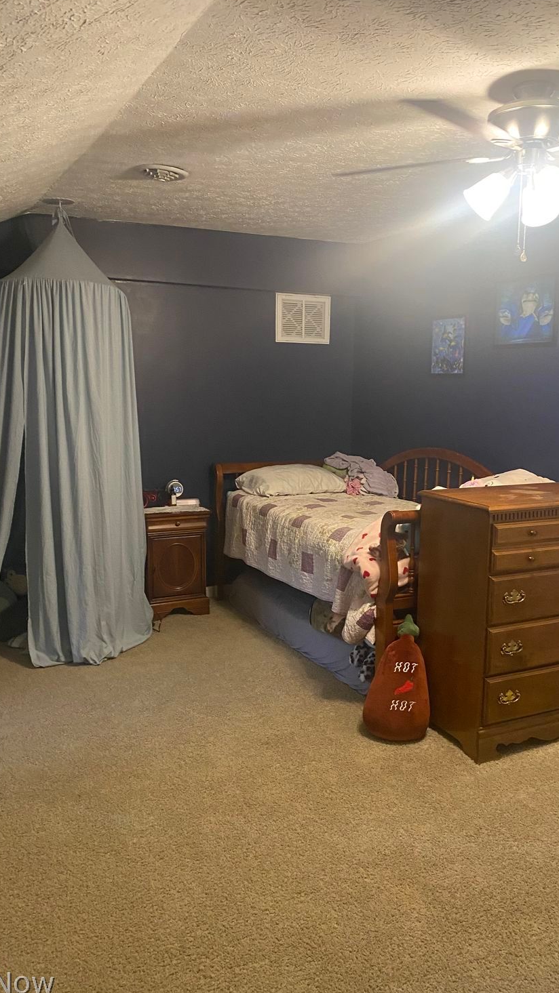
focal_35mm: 29
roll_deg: +0.8
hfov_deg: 40.2
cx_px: 297
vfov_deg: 66.1
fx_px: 764
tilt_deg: -8.4
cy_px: 498
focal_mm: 4.25
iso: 320
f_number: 1.8
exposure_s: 1/40
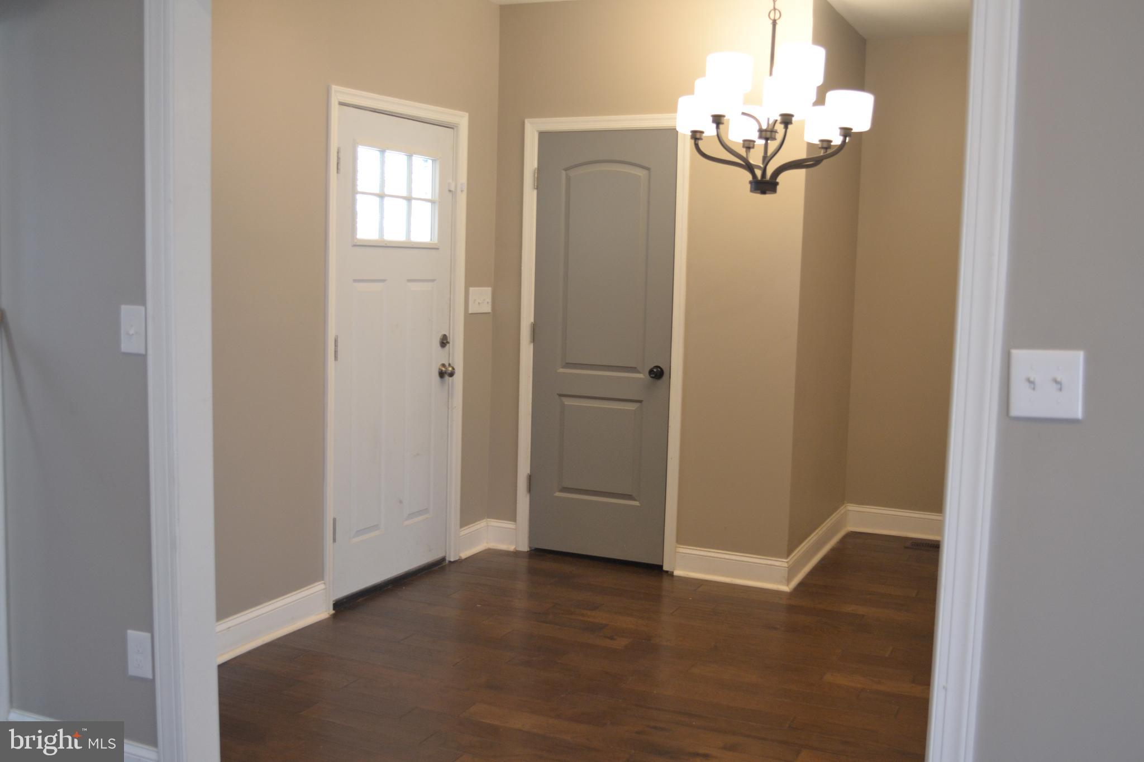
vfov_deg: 36.9
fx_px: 1144
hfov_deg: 53.1
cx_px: 572
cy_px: 381
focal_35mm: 36
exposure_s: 1/60
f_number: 4
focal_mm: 24
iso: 720
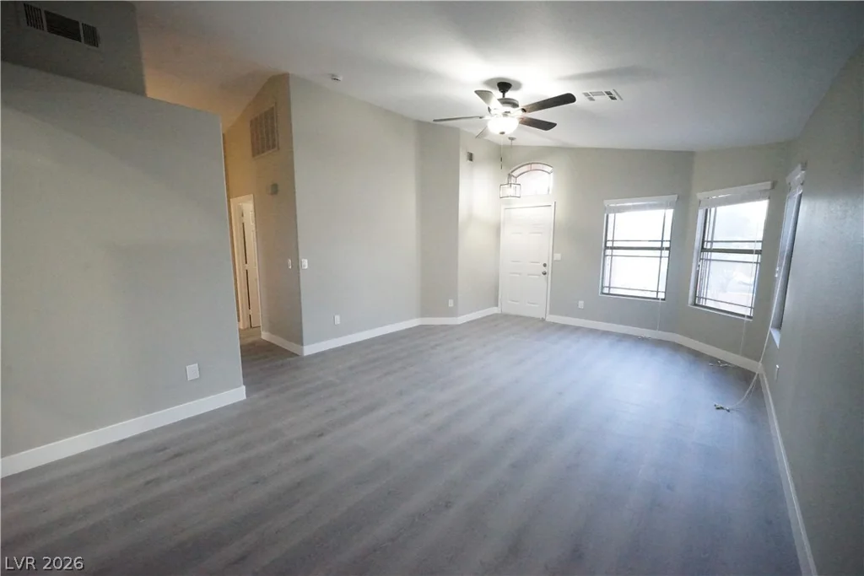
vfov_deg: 81.2
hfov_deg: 104.2
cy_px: 288
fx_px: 336
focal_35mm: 14
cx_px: 432
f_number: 8
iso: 20000
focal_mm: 14
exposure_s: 1/125
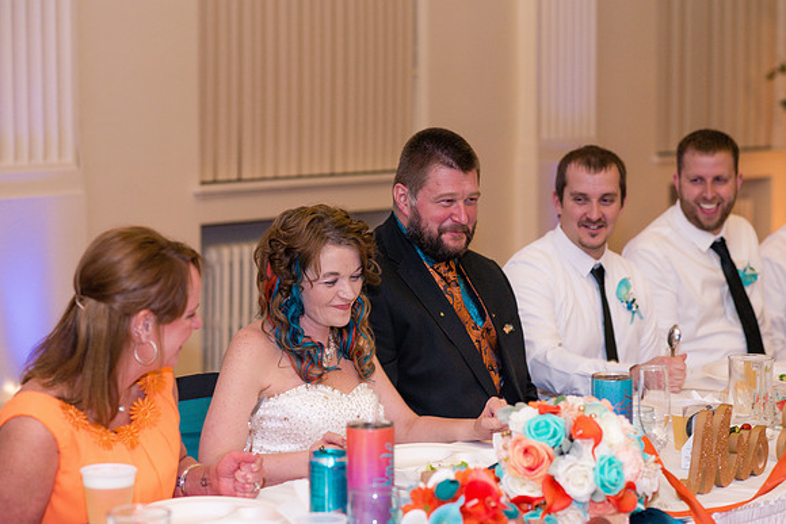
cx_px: 393
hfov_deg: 23.9
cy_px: 262
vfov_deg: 16.1
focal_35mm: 85
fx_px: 1856
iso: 640
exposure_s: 1/100
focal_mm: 85
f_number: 3.2
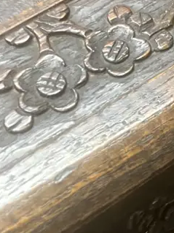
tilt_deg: -61.5
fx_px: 604
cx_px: 258
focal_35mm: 90
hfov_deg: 15.2
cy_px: 213
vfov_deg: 21.3
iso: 500
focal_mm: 3.99
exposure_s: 1/30
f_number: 1.8
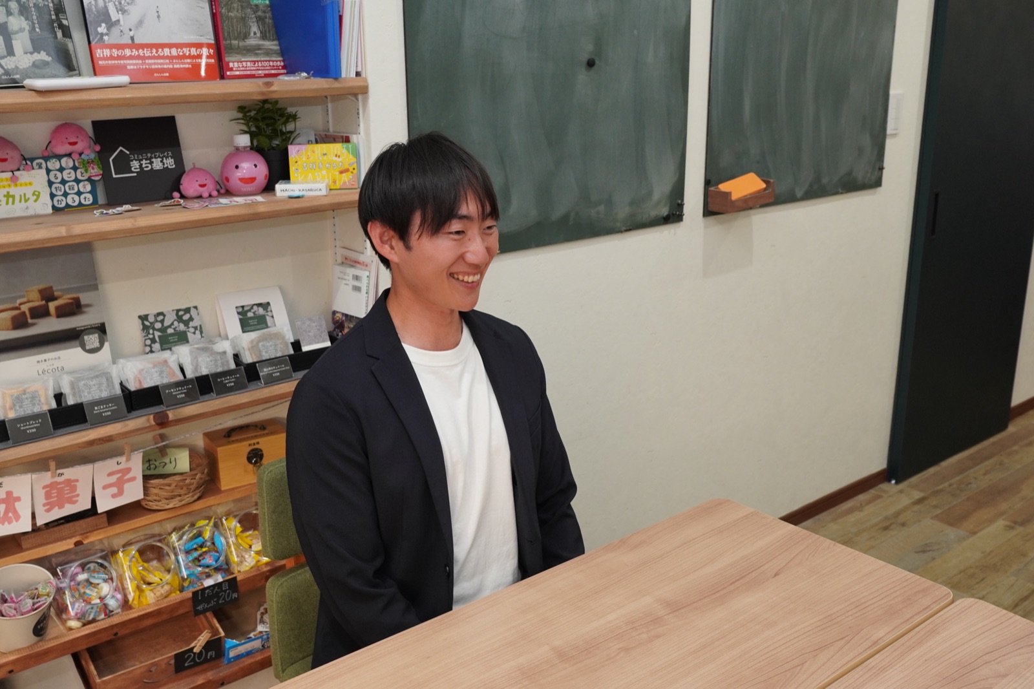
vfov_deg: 36.9
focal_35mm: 36
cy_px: 344
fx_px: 1034
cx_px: 517
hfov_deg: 53.1
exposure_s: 1/60
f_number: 5
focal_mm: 24
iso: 640
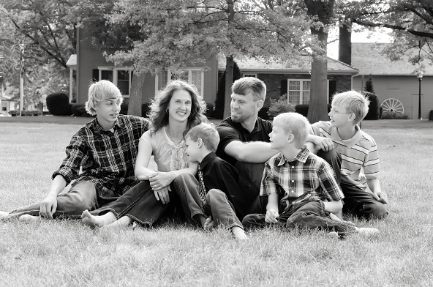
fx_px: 900
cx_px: 216
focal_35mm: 75
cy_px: 144
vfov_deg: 18.1
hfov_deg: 27.0
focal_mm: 50
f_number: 8
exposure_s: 1/250
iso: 2000
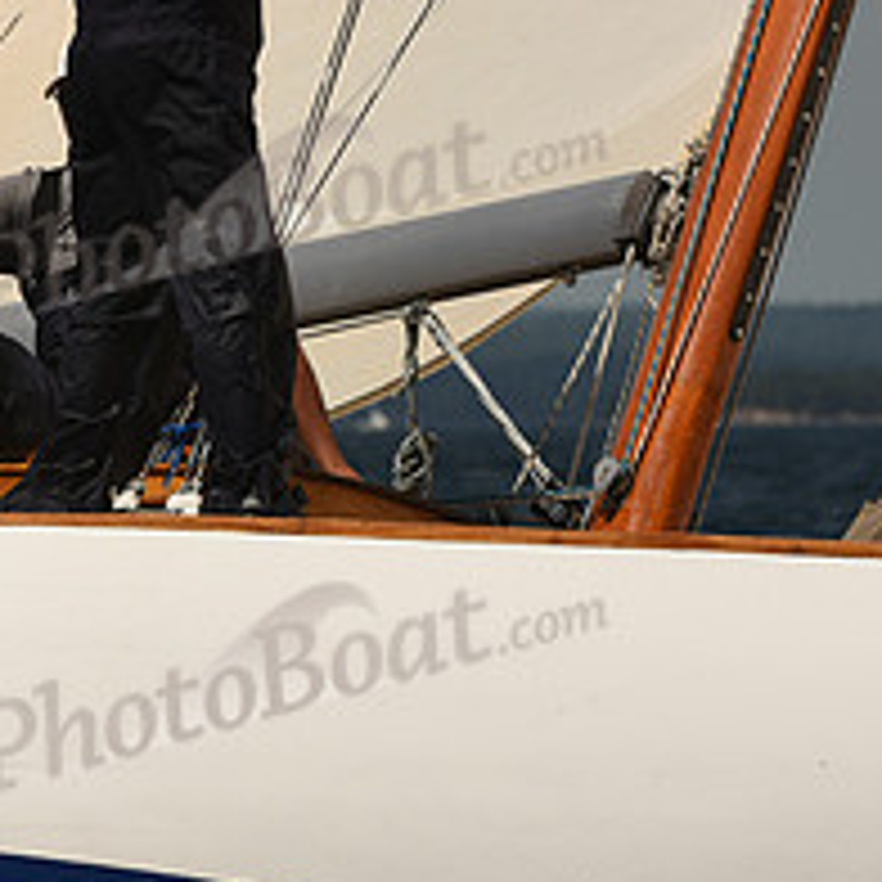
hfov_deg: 2.3
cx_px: -256
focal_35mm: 756
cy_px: 506
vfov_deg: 2.3
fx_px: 21793
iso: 250
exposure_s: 1/1000
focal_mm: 300
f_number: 10
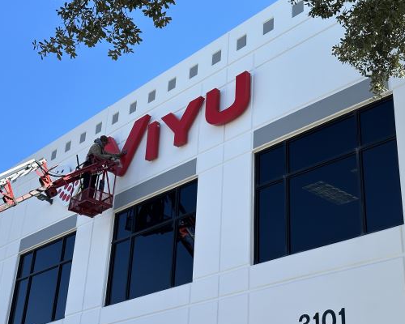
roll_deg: -5.6
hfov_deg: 31.3
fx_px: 719
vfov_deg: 25.4
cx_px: 153
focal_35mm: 60
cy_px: 141
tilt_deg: +27.3
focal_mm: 6.86
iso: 64
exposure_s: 1/2070
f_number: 1.78
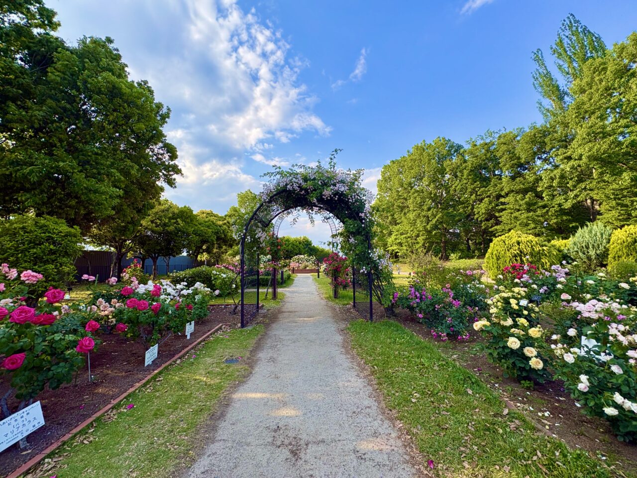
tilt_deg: +6.3
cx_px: 318
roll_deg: +0.7
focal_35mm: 14
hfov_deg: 102.1
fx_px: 258
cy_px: 239
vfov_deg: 85.7
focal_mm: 2.22
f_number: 2.2
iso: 40
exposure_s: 1/610
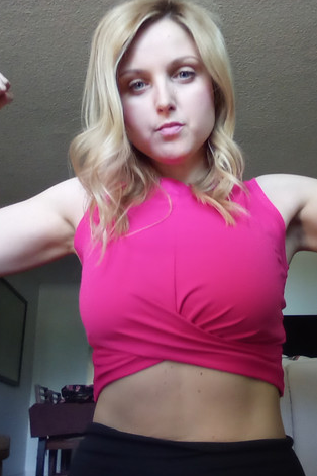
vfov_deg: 47.4
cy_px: 240
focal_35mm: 41
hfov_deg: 32.6
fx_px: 541
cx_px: 187
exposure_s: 1/30
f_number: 2.2
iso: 170
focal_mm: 2.27
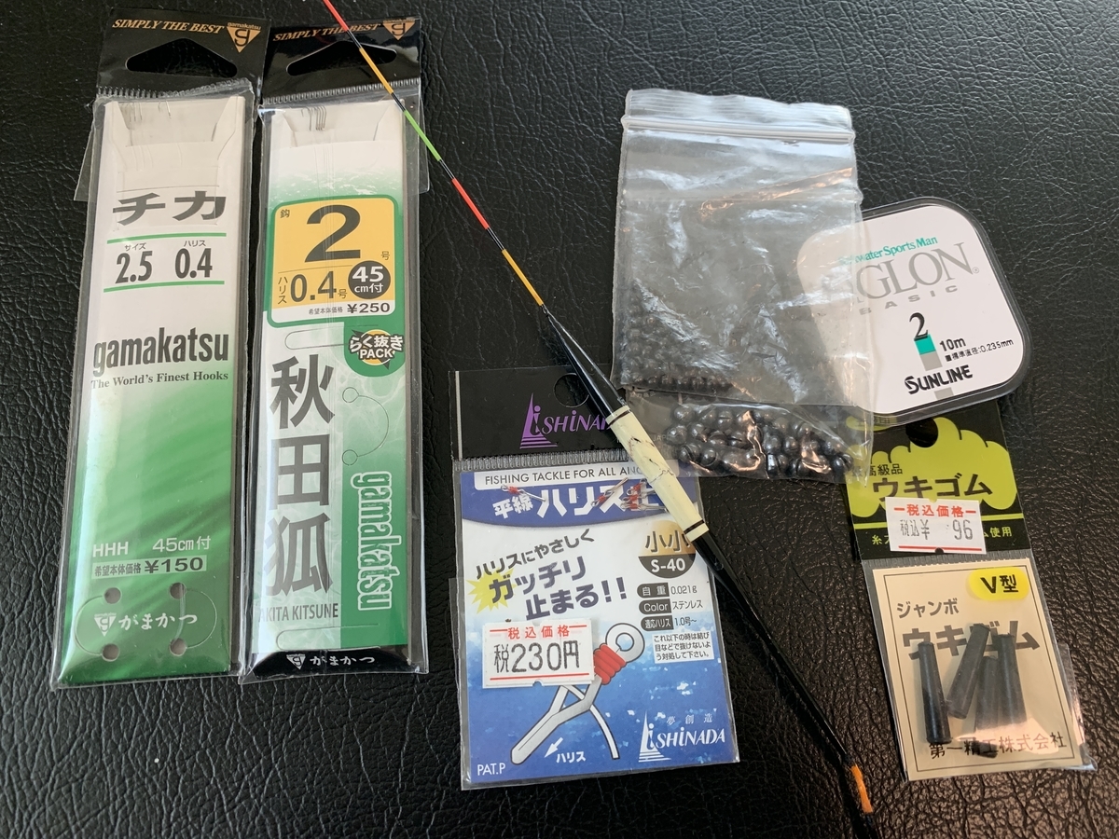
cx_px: 560
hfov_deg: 67.3
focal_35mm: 26
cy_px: 420
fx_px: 840
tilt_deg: -70.4
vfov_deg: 53.1
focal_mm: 4.25
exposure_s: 1/72
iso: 100
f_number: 1.8
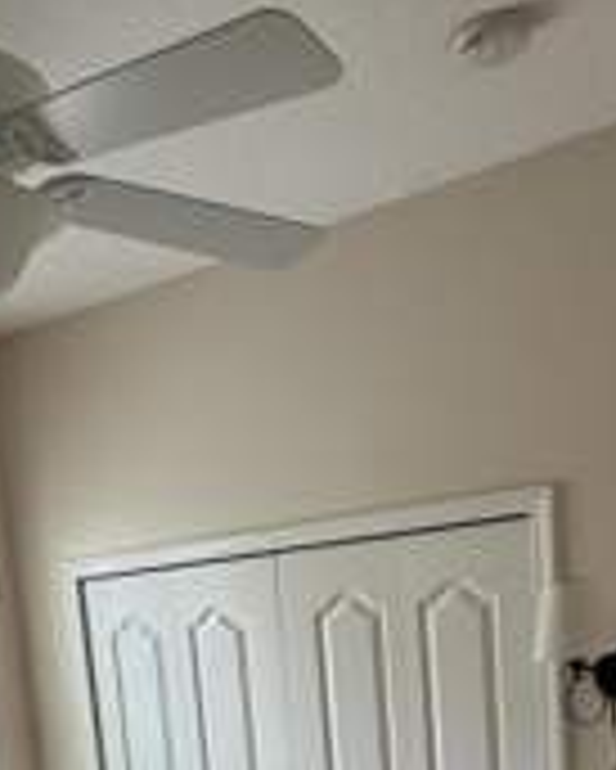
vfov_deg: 32.3
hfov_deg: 29.3
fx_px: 1161
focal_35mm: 51
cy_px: 847
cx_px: 157
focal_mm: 2.22
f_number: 2.2
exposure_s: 1/99
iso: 160
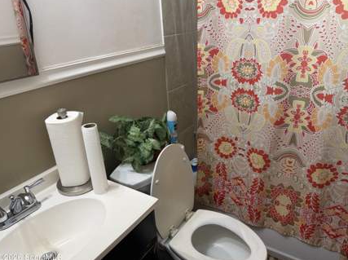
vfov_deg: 51.2
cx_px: 192
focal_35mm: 27
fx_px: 271
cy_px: 123
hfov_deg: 65.2
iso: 125
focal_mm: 6.76
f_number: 1.78
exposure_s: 1/60
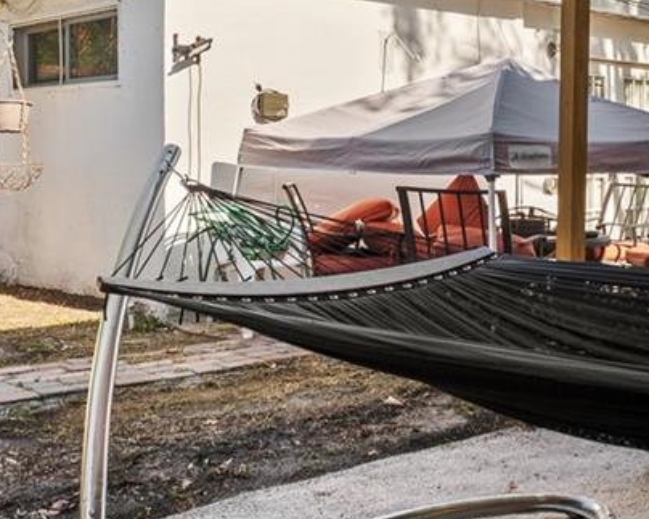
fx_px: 1041
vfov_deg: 27.8
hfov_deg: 32.0
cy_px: 174
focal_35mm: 54
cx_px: 647
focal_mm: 14.6
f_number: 8
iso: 100
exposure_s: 1/60
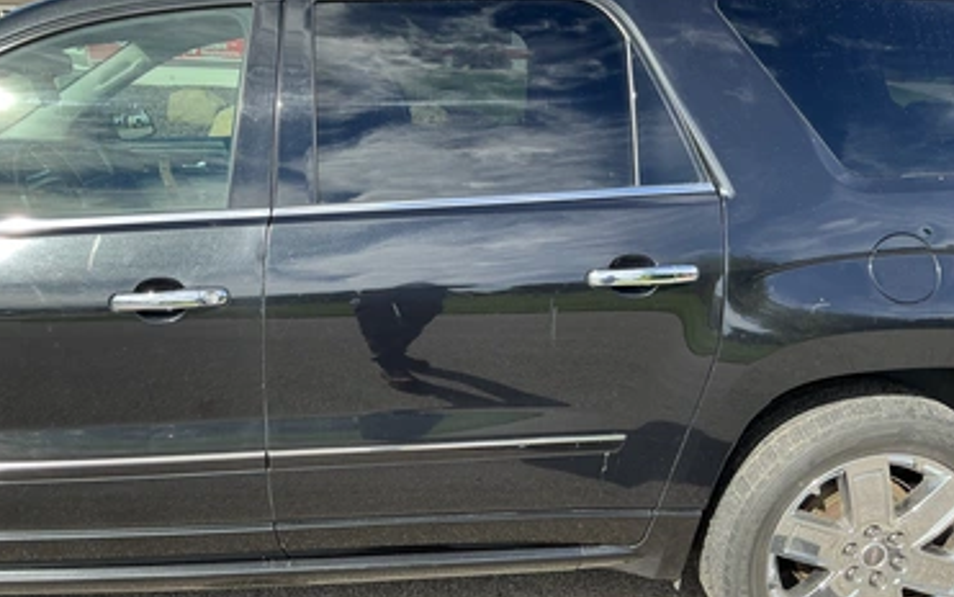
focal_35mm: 32
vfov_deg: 39.4
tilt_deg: -15.4
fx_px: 832
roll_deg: -2.3
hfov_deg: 59.6
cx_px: 453
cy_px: 270
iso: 25
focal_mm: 3
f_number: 1.8
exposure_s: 1/635
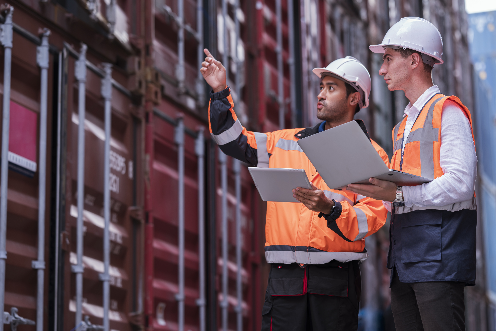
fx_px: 1171
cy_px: 166
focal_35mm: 85
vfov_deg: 16.1
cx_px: 248
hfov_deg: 23.9
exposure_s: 1/250
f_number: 2.5
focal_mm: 85
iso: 125
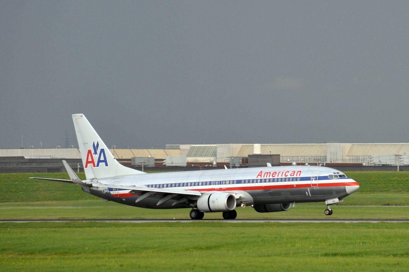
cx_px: 204
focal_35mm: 300
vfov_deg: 4.6
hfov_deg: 6.9
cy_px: 136
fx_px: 3404
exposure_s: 1/640
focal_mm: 200
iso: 800
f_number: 5.6
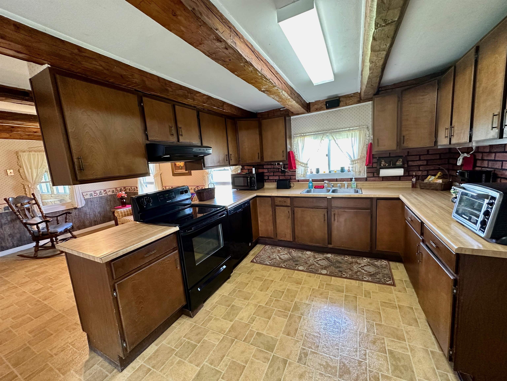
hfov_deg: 102.1
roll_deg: +3.8
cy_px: 190
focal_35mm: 14
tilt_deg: -8.8
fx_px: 205
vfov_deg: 85.7
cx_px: 254
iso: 400
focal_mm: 2.22
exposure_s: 1/60
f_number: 2.2
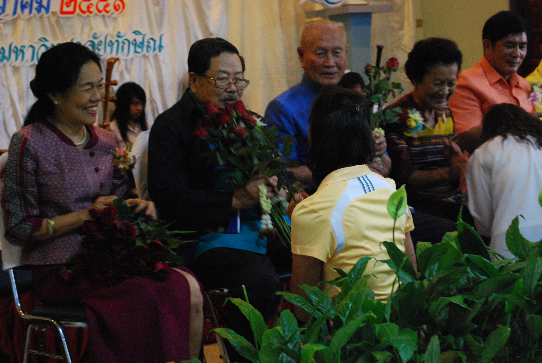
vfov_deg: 19.8
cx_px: 271
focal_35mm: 69
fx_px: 1040
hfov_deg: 29.2
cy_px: 182
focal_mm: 46
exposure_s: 1/25
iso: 1600
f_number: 5.6
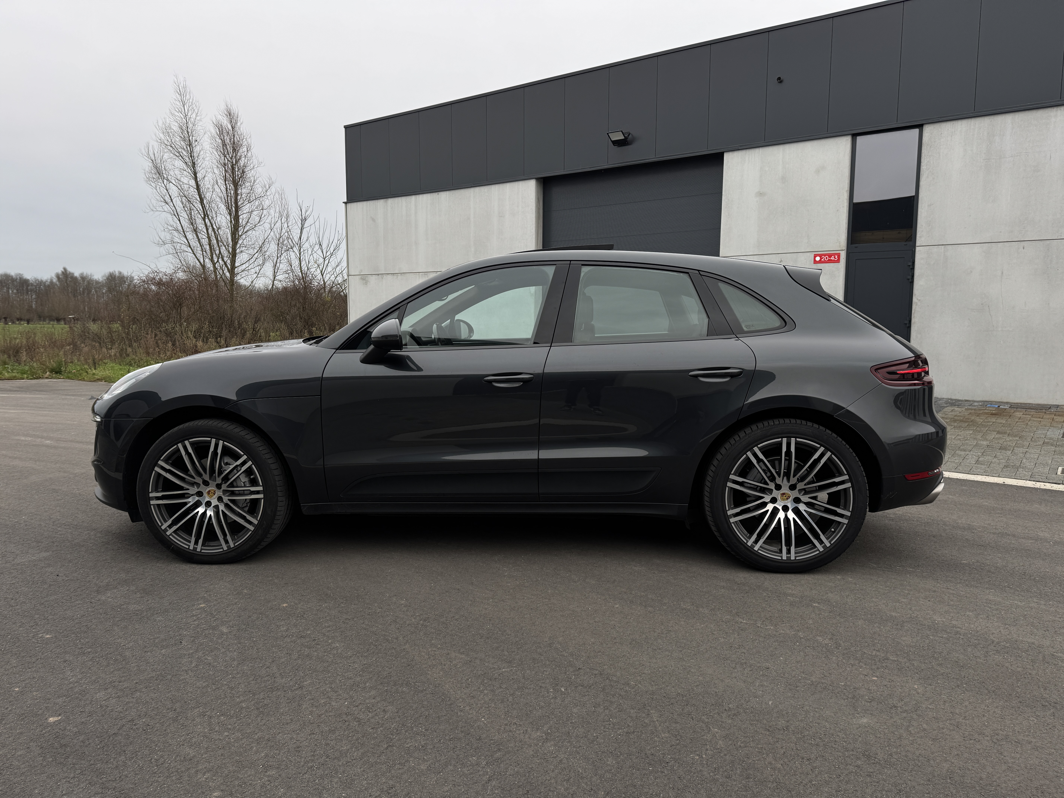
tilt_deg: -5.8
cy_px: 399
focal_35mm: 24
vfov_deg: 56.8
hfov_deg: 71.6
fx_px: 738
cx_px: 532
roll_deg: -0.2
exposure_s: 1/121
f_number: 1.78
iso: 80
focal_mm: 6.76
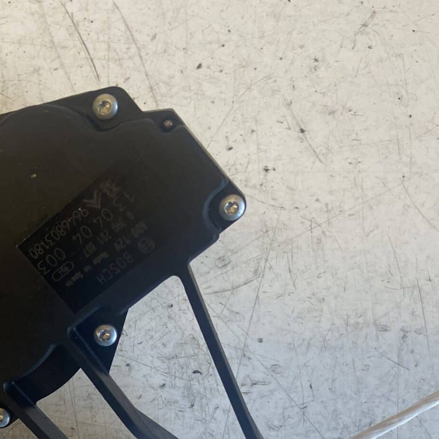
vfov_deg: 25.9
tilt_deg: -74.6
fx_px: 918
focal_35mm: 64
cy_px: 406
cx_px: -55
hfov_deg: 24.9
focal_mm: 4.25
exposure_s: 1/100
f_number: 1.8
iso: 100
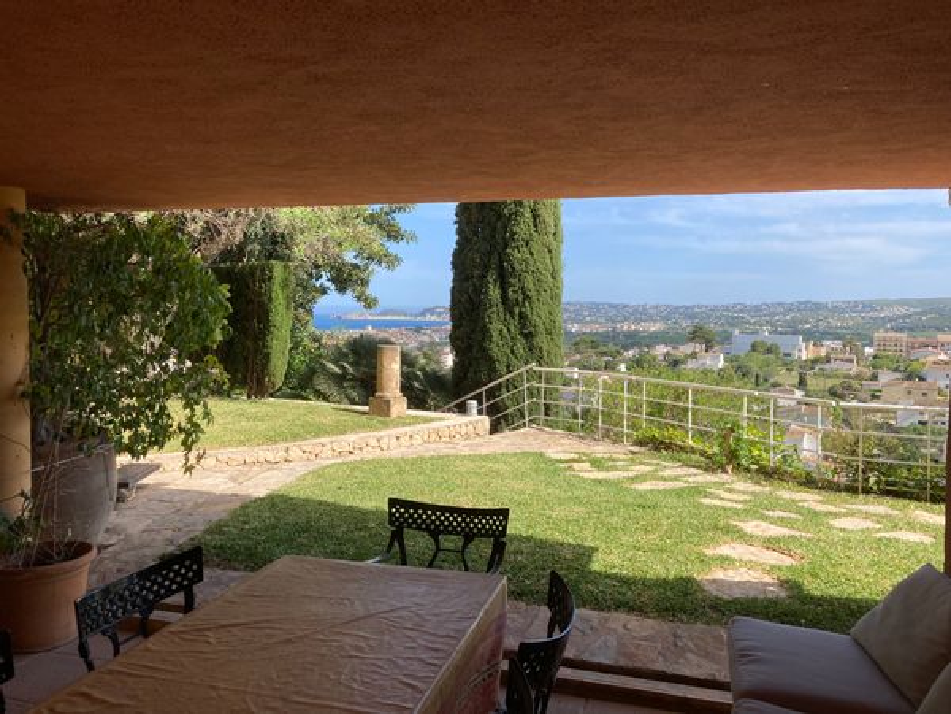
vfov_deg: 49.7
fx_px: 769
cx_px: 476
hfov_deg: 63.4
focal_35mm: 28
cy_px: 357
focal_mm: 3.99
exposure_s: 1/1263
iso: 20
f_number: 1.8
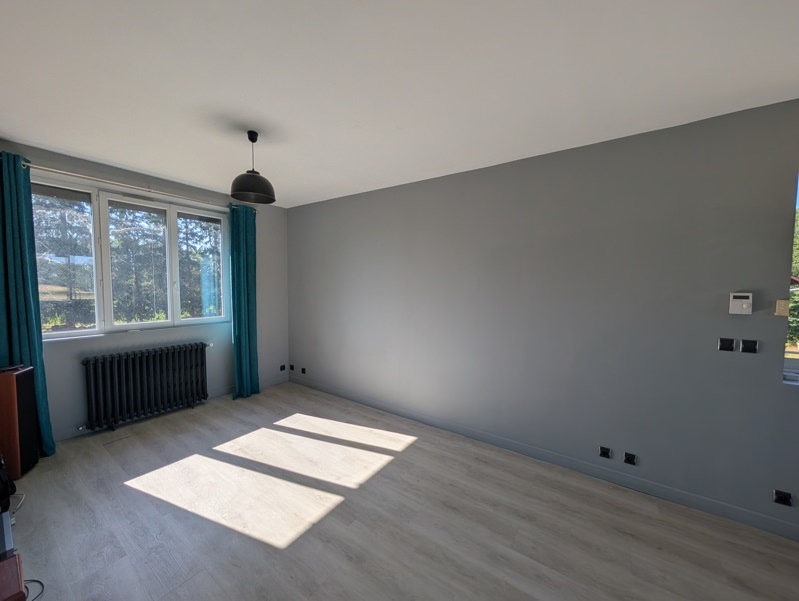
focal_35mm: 12
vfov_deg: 94.6
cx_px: 400
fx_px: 277
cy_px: 300
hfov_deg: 110.5
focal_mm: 2.02
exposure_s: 1/1272
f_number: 1.7
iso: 52
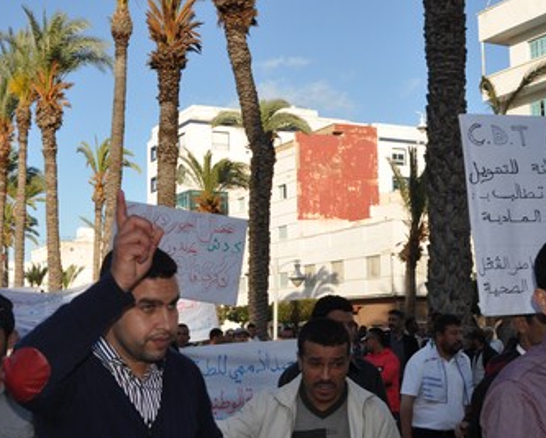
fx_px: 873
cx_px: 138
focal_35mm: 54
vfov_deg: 28.1
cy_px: 244
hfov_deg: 34.0
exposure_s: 1/200
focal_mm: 20
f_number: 11
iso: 200
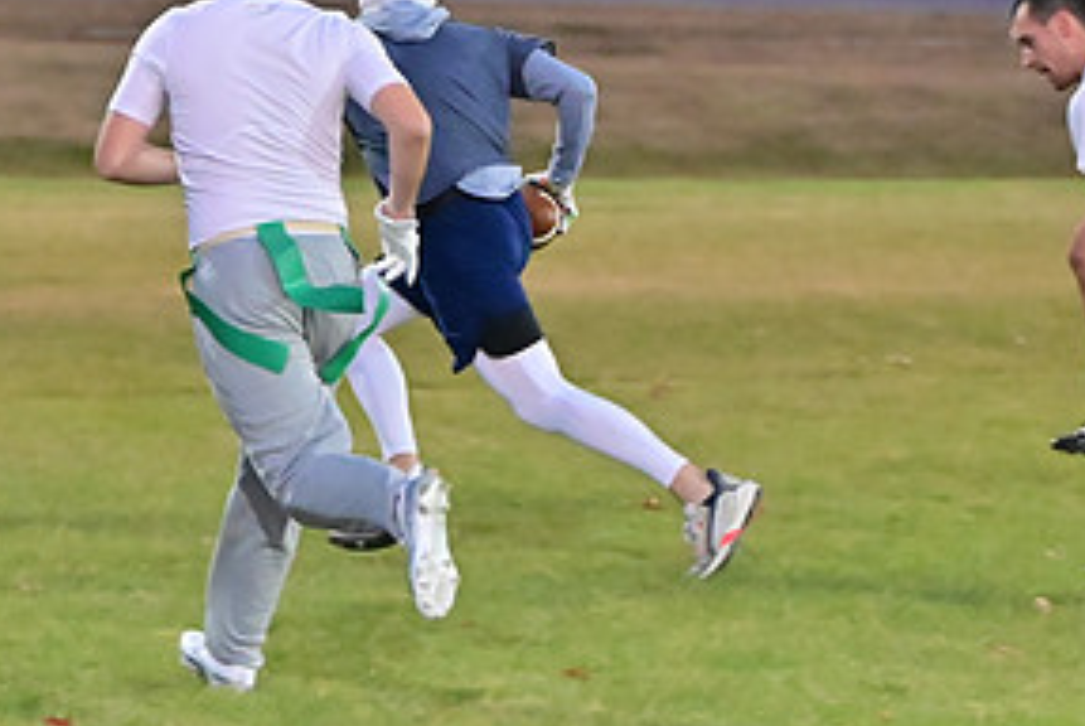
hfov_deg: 6.2
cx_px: 620
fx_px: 10046
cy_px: 384
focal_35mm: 333
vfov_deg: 4.1
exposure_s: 1/500
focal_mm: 110
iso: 6400
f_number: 4
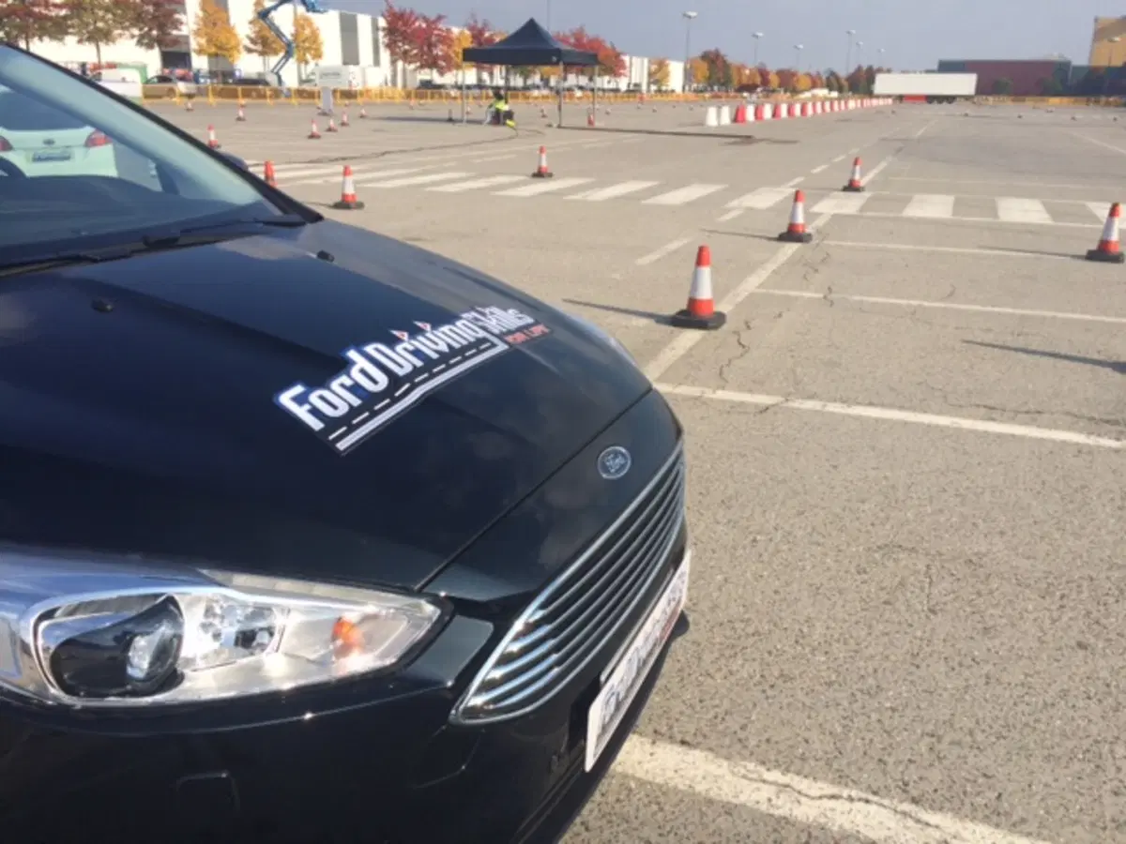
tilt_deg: -19.6
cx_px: 563
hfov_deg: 61.7
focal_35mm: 29
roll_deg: -0.8
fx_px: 943
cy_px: 422
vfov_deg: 48.2
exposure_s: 1/1866
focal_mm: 4.15
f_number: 2.2
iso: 32
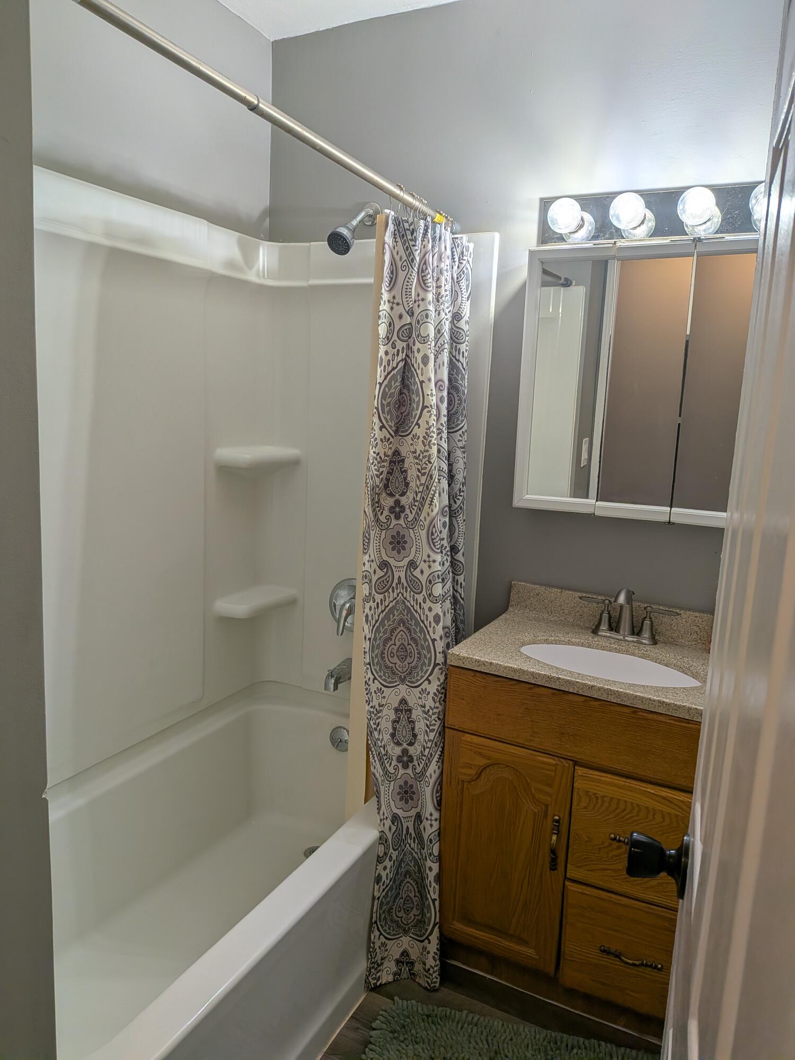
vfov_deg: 71.6
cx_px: 398
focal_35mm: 24
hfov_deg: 56.8
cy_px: 530
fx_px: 735
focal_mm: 4.53
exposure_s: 1/120
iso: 54
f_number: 1.7
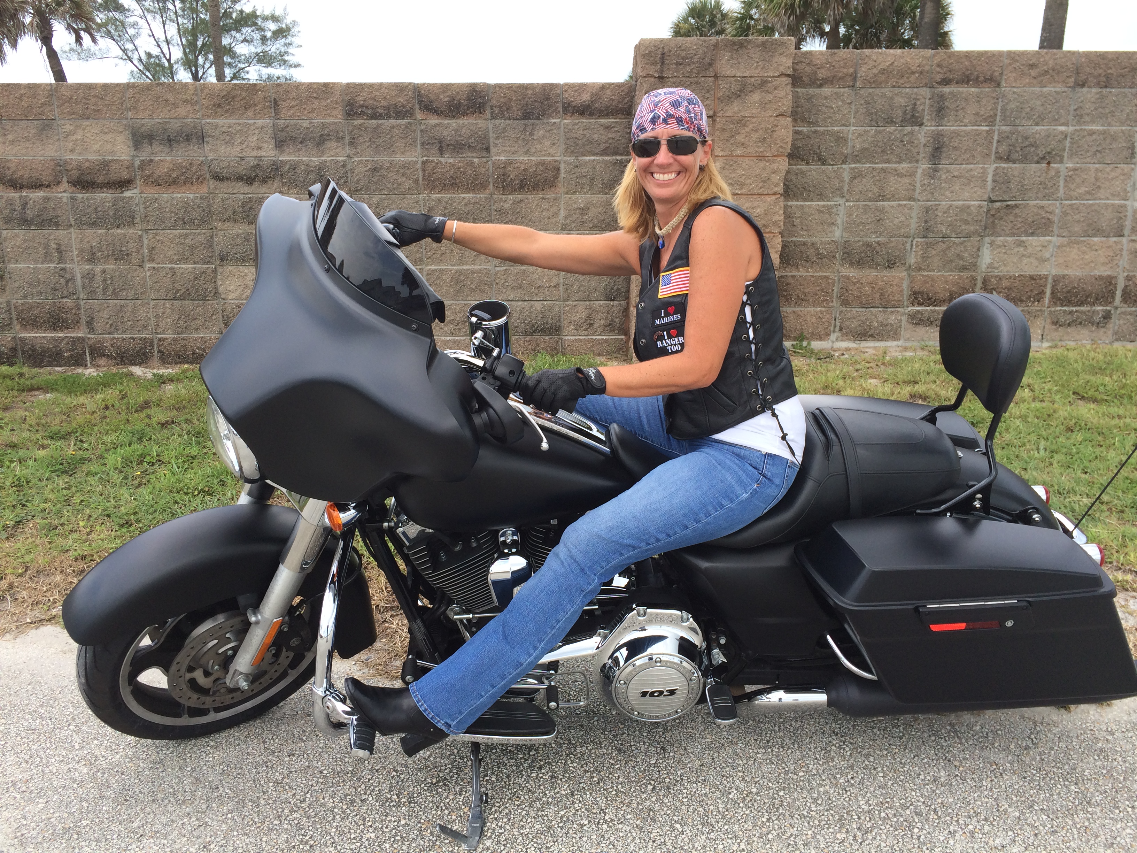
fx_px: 985
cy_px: 426
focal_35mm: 30
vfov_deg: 46.8
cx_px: 568
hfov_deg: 60.0
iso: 32
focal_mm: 4.12
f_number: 2.2
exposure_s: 1/746
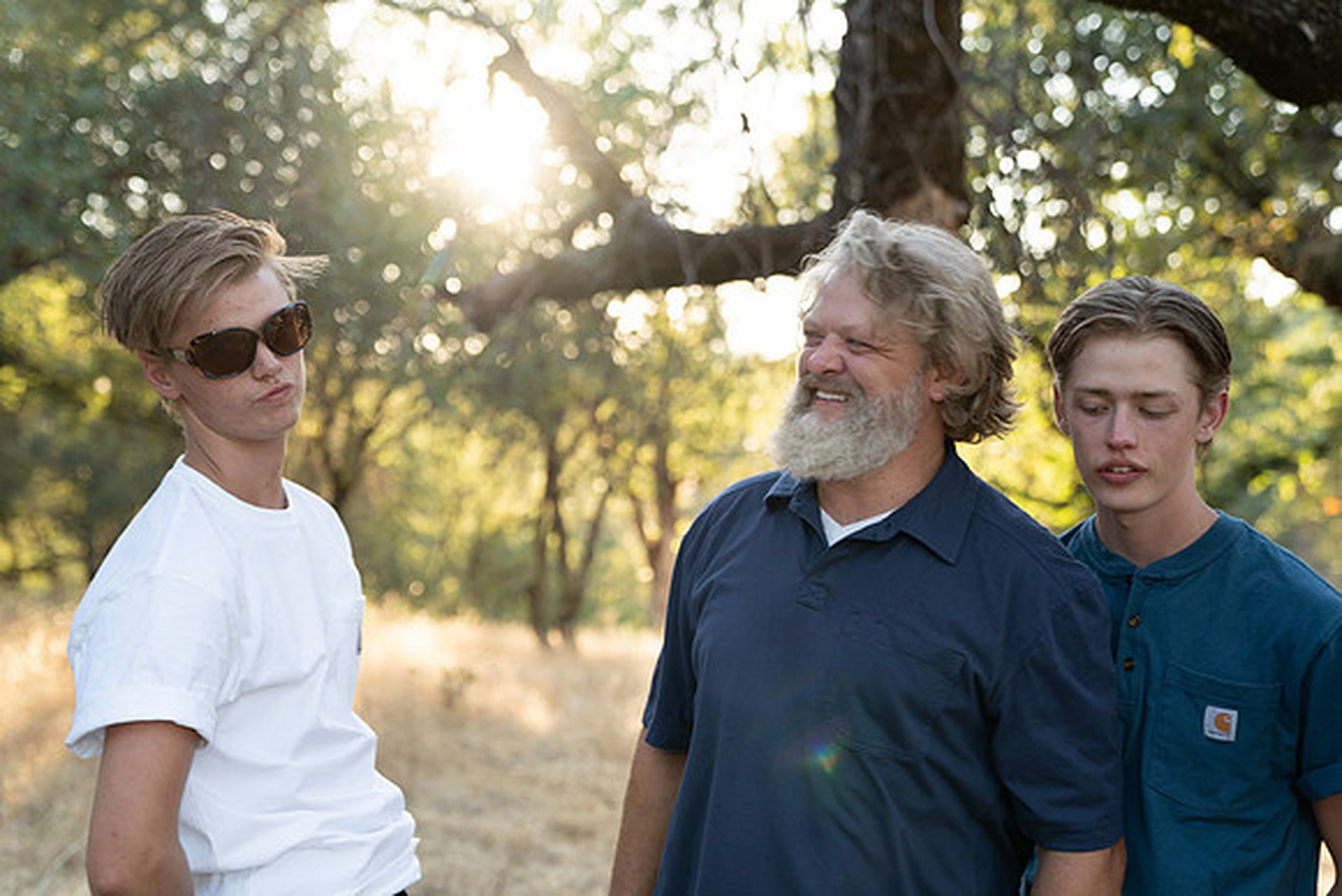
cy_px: 448
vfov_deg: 27.0
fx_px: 1864
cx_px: 671
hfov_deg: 39.6
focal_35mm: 50
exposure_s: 1/160
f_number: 2.8
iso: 250
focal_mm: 50
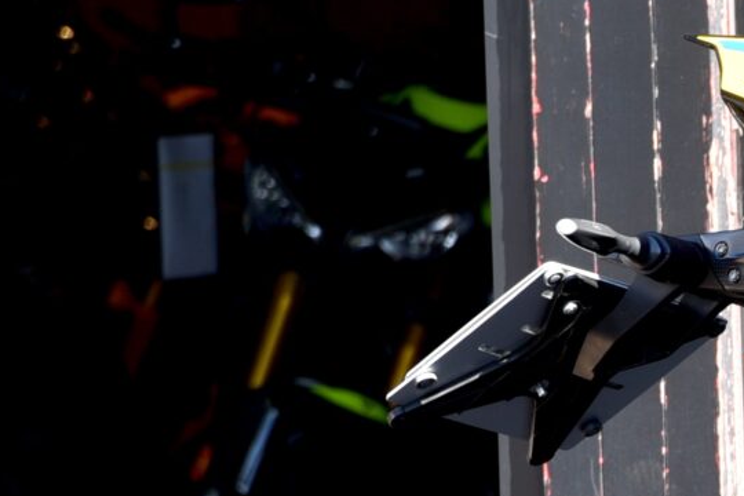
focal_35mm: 332
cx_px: 1750
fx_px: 6861
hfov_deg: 6.0
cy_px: 768
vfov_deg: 4.1
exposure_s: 1/125
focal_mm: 70
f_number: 5.6
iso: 200
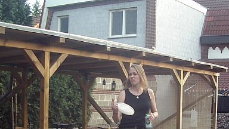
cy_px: 133
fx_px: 419
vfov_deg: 17.0
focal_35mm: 69
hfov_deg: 30.4
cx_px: 144
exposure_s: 1/100
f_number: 2.6
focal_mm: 5.8
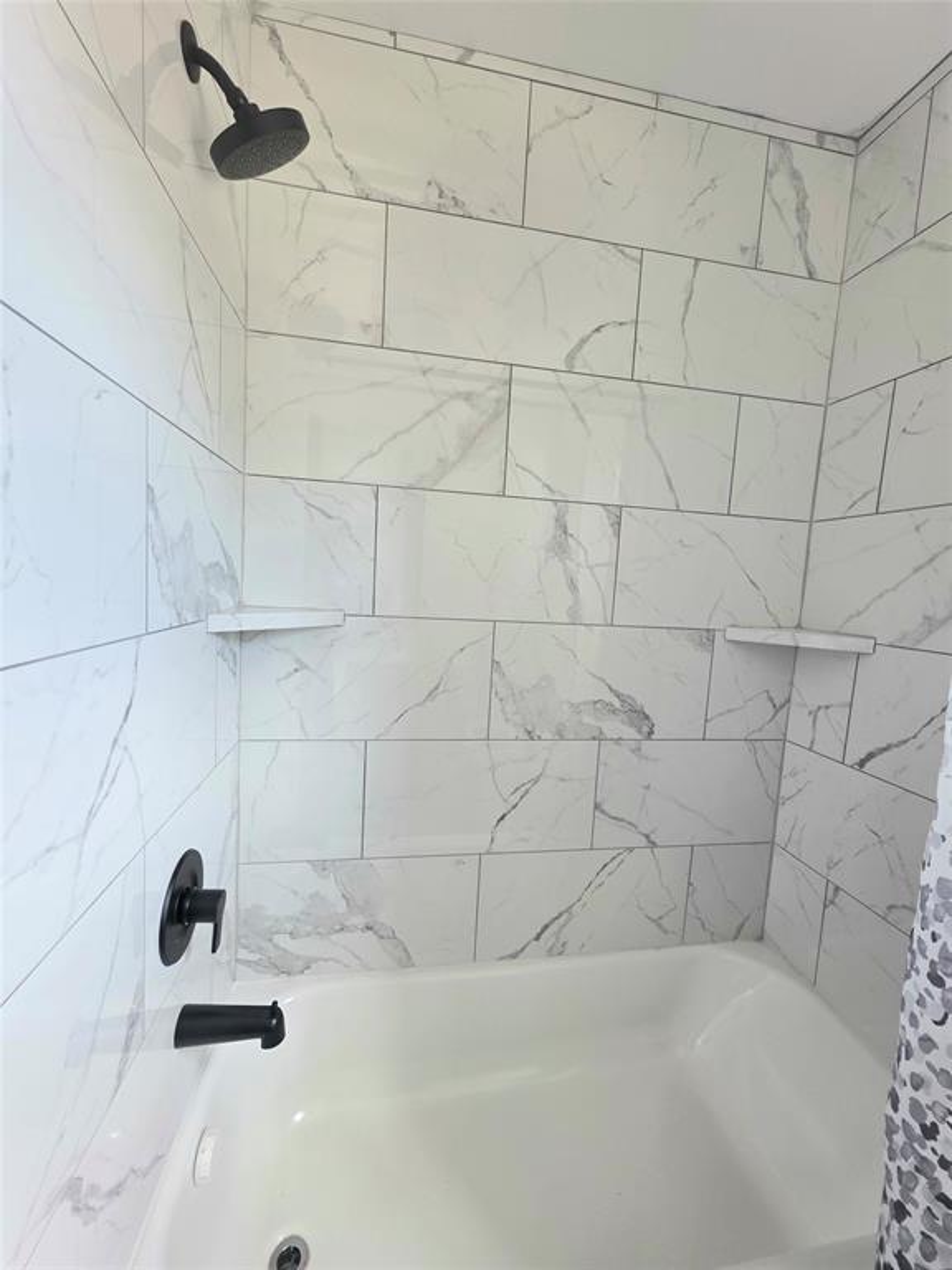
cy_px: 635
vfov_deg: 106.2
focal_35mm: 13
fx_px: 477
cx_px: 476
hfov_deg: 89.9
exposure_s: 1/60.2
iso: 160
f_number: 1.9
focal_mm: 2.2
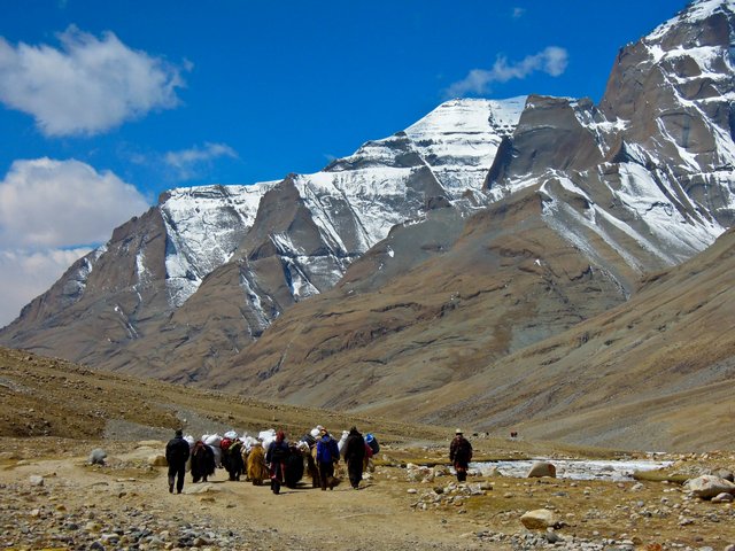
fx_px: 1486
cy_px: 276
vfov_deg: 21.0
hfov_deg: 27.8
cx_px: 368
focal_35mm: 70
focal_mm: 12.5
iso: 160
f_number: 5
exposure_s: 1/1600
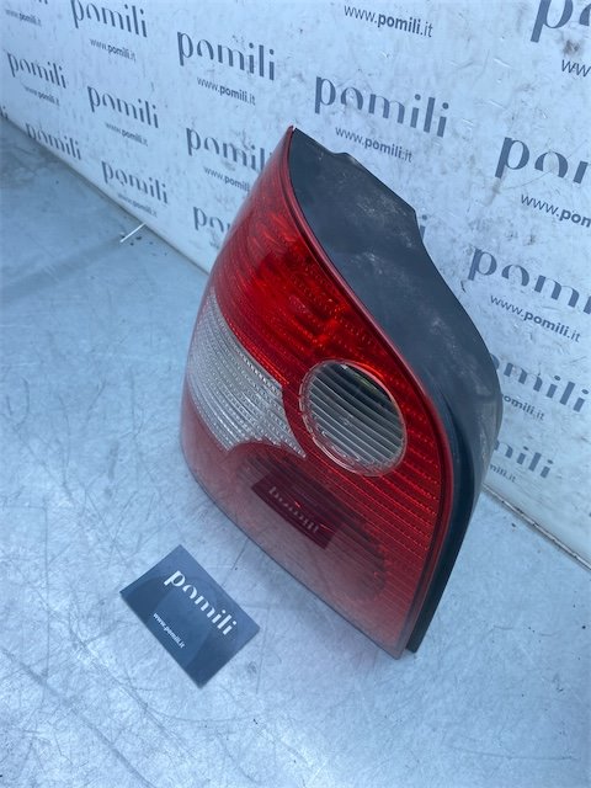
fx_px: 592
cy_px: 394
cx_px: 296
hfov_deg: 53.1
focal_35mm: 26
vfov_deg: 67.3
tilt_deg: -52.4
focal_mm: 4.25
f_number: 1.8
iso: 32
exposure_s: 1/782
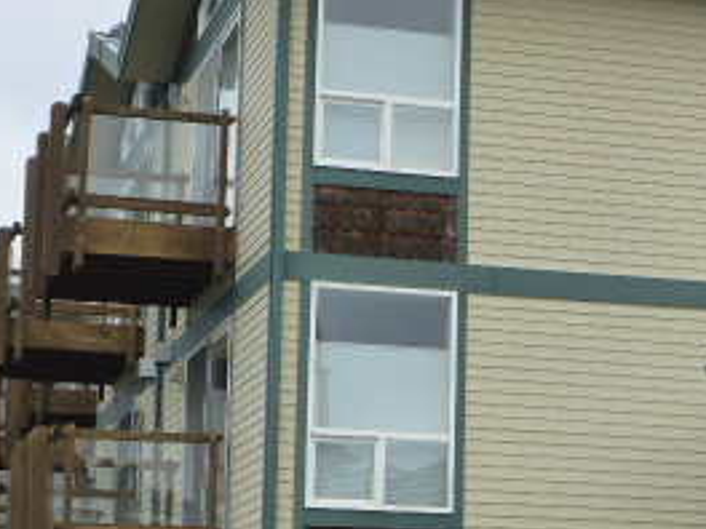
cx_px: 610
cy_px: 361
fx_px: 2325
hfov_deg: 17.1
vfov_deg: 13.0
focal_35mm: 114
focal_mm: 8.5
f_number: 4.2
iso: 160
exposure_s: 1/250
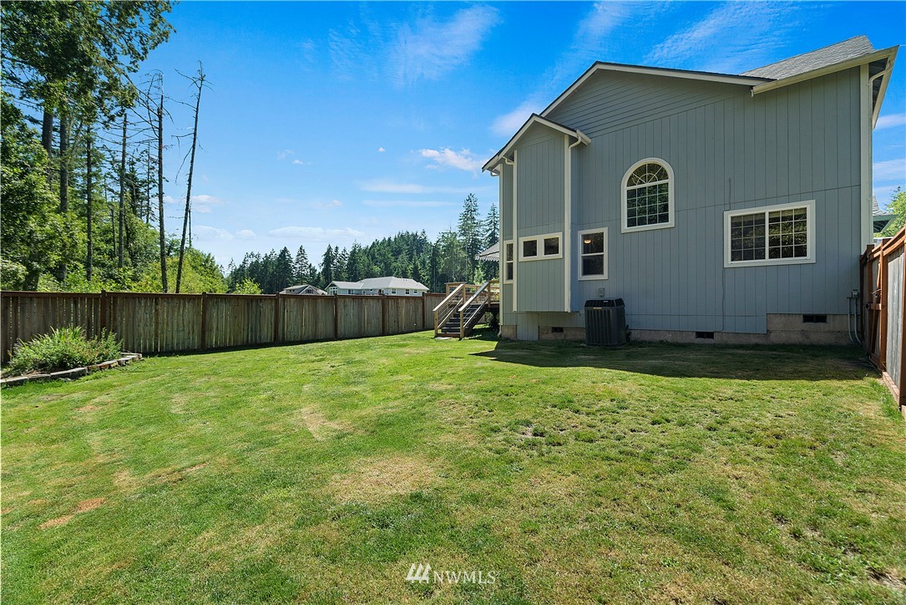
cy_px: 302
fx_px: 403
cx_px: 453
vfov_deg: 73.8
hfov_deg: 96.7
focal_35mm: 16
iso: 320
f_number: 5.6
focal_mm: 16
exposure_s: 1/320
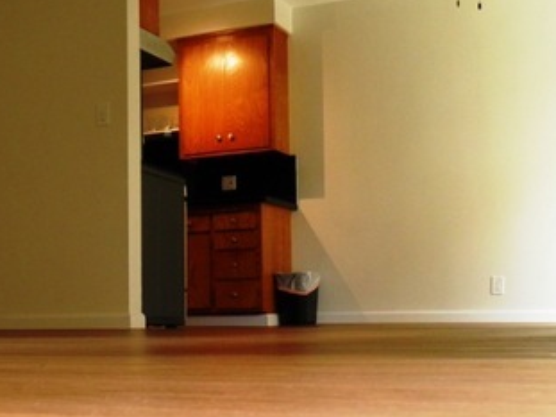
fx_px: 963
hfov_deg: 31.3
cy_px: 322
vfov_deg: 24.1
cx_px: 101
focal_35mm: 60
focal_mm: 4.9
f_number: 2.8
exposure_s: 1/30
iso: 100
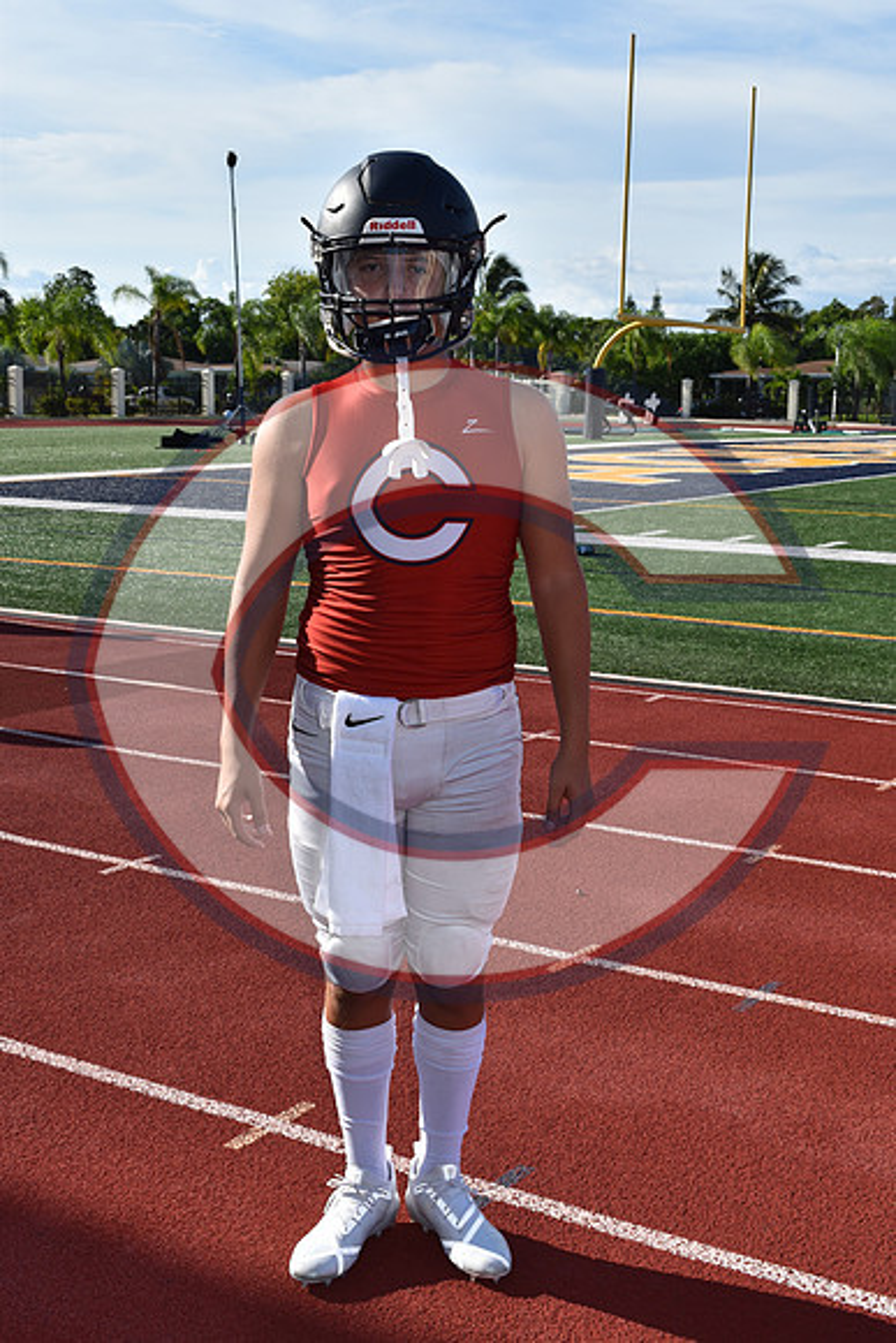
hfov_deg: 29.9
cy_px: 672
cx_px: 448
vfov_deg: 43.6
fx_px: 1679
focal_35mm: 45
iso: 100
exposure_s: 1/200
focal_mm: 30
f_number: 11
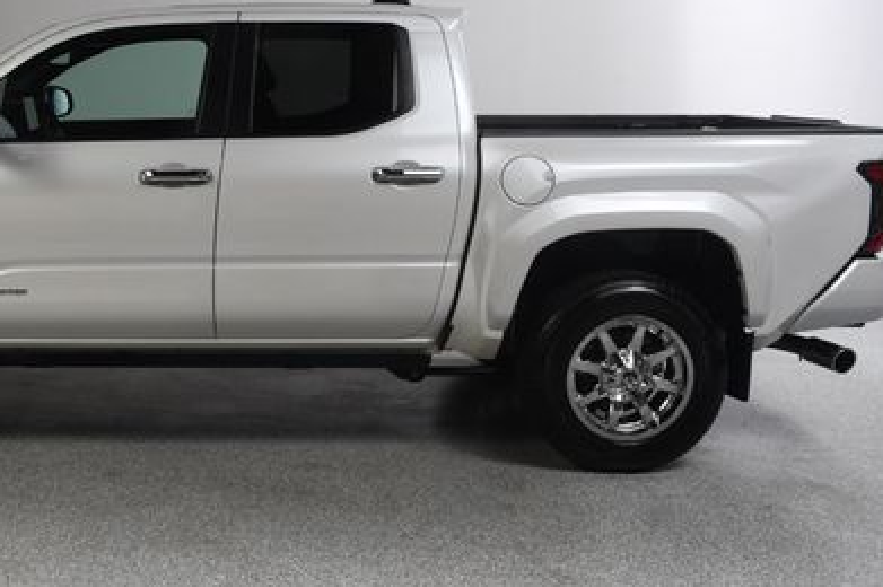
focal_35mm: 54
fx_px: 1323
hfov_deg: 36.0
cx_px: 217
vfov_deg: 25.0
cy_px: 280
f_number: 13
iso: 100
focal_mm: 22
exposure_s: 1/160
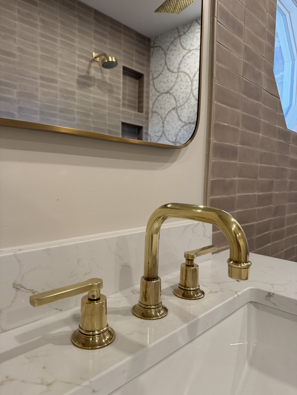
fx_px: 275
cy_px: 198
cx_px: 148
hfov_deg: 56.8
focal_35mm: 24
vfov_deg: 71.6
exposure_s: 1/120
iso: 160
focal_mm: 6.76
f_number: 1.78
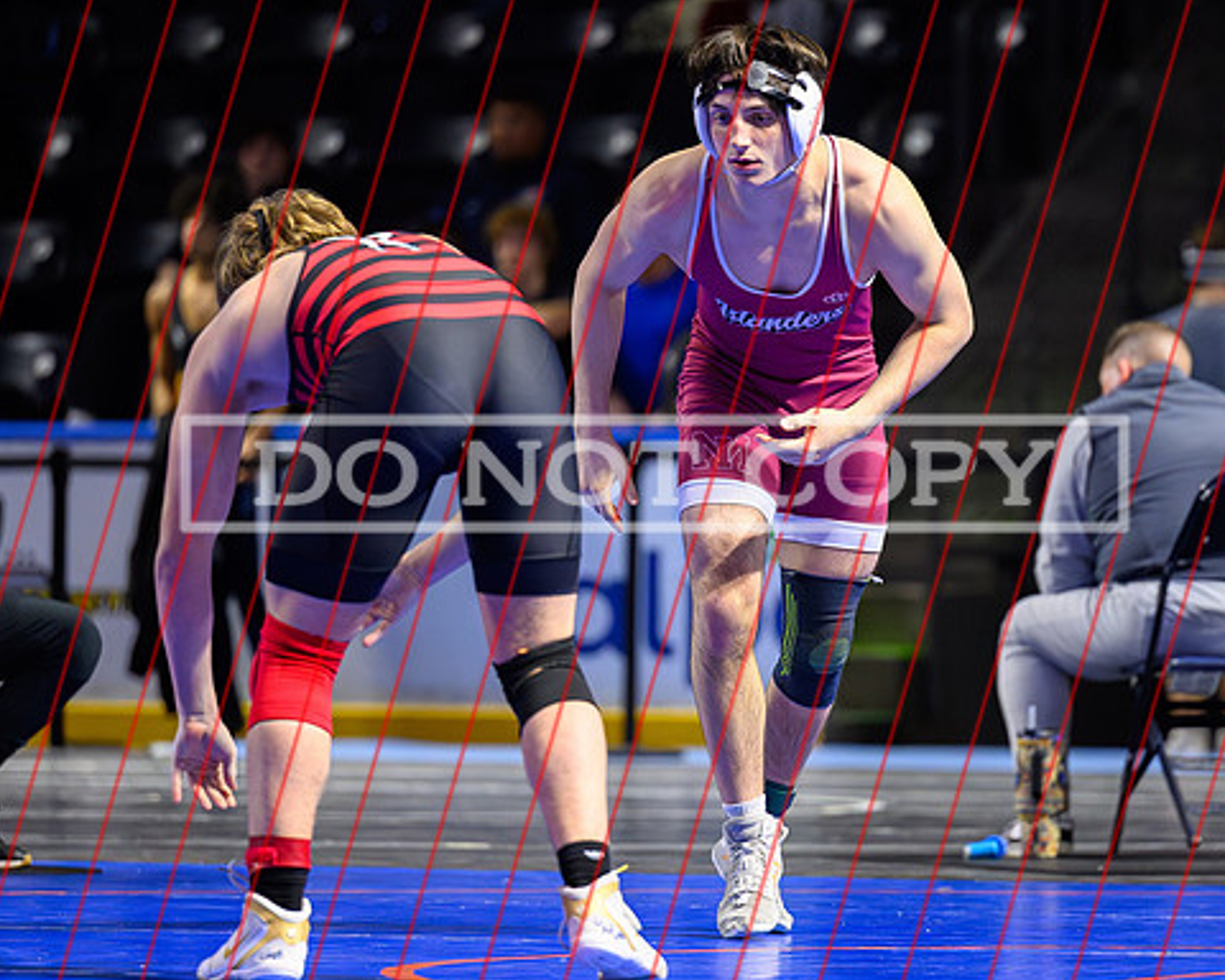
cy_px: 451
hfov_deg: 5.7
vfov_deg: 4.6
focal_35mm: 337
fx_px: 12218
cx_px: 840
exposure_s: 1/800
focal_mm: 200
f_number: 2.8
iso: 5000
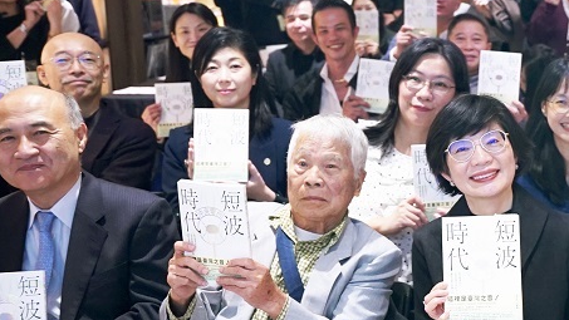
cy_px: 161
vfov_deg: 17.0
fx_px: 1071
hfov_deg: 25.7
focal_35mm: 71
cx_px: 734
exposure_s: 1/160
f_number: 2.8
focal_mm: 24
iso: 2000
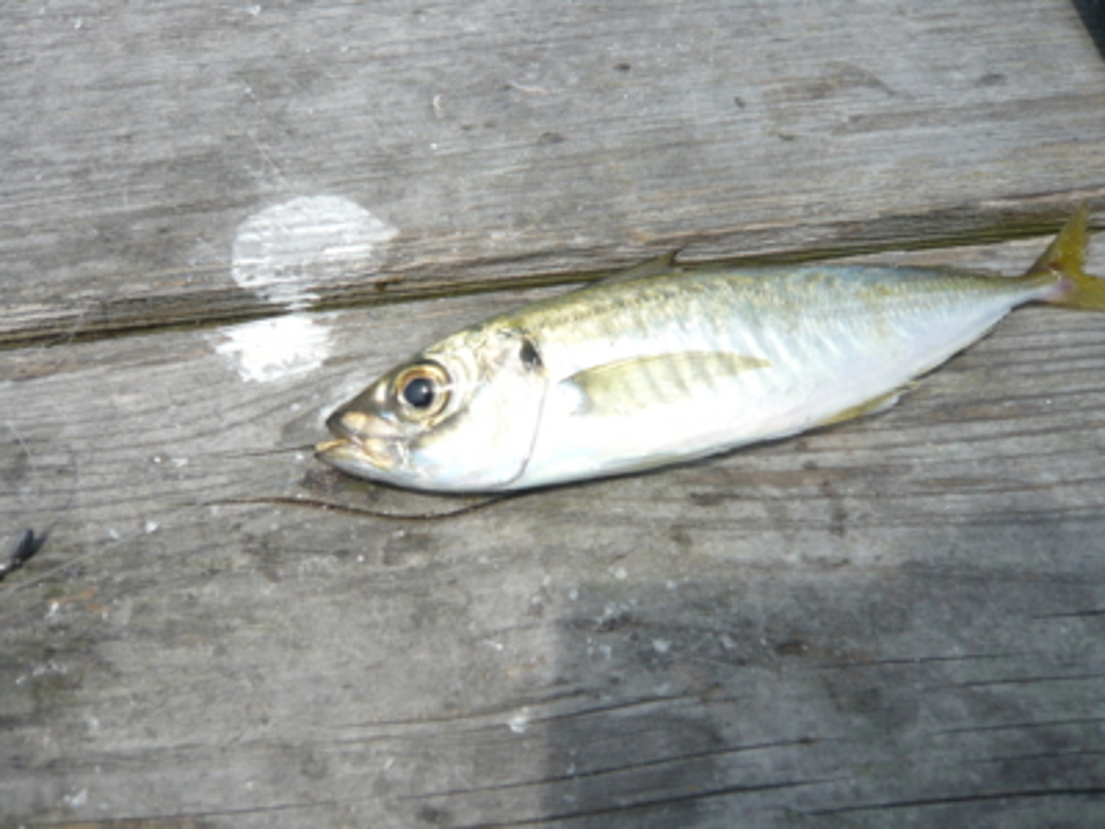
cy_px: 414
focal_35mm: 28
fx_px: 894
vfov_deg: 49.7
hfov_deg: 63.4
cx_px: 552
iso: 100
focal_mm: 4.6
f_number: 2.8
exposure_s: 1/1000
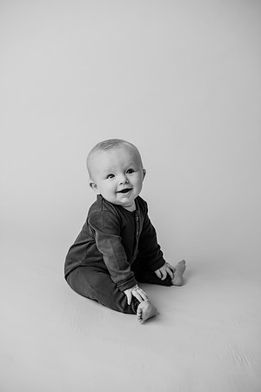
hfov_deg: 27.0
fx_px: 544
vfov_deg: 39.6
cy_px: 196
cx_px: 130
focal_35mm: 50
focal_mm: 50
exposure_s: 1/160
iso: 100
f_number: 2.8
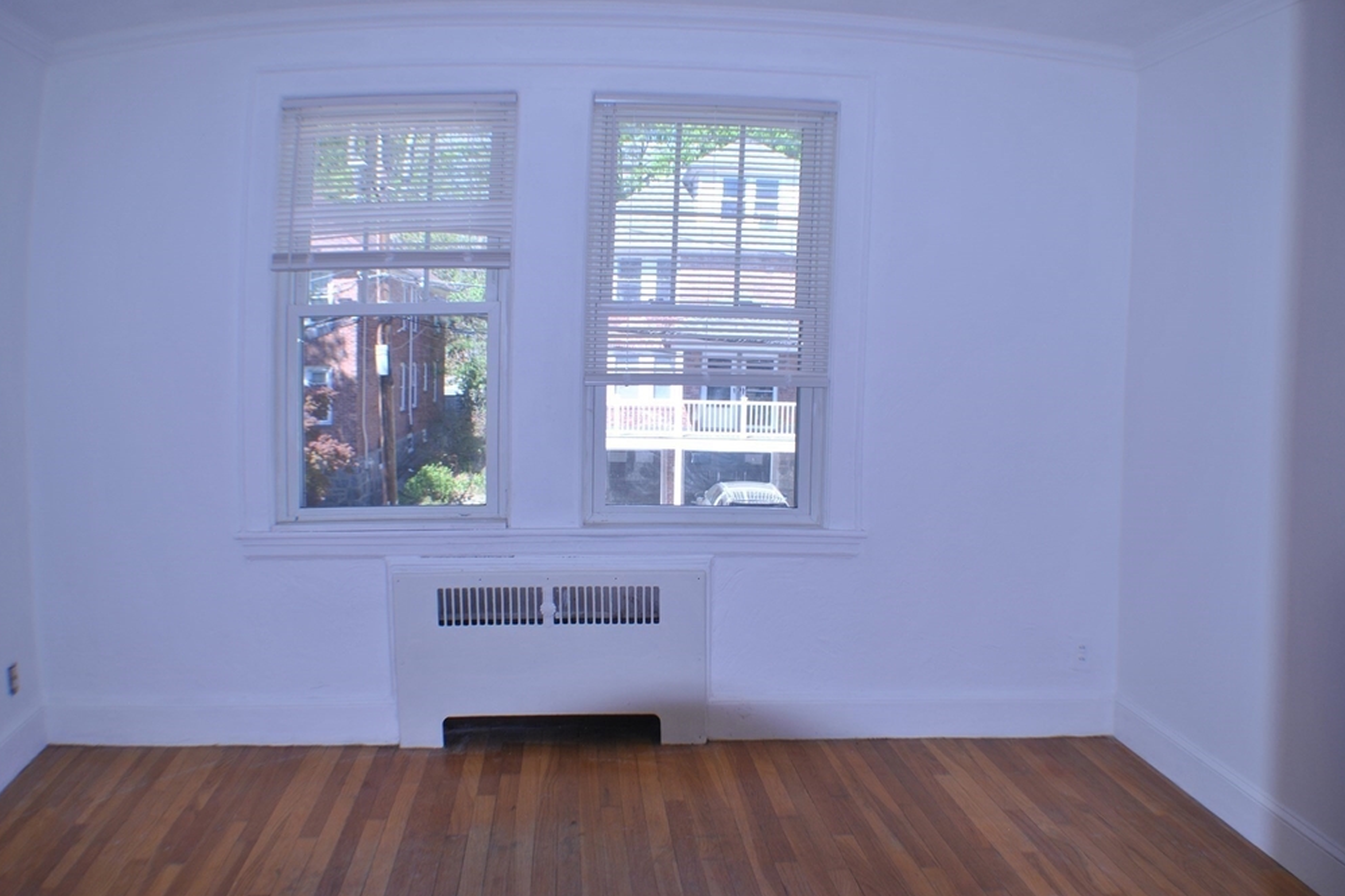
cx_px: 659
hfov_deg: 51.9
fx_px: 1382
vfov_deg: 35.9
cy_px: 438
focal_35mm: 37
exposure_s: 1/100
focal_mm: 24
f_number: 4
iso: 100
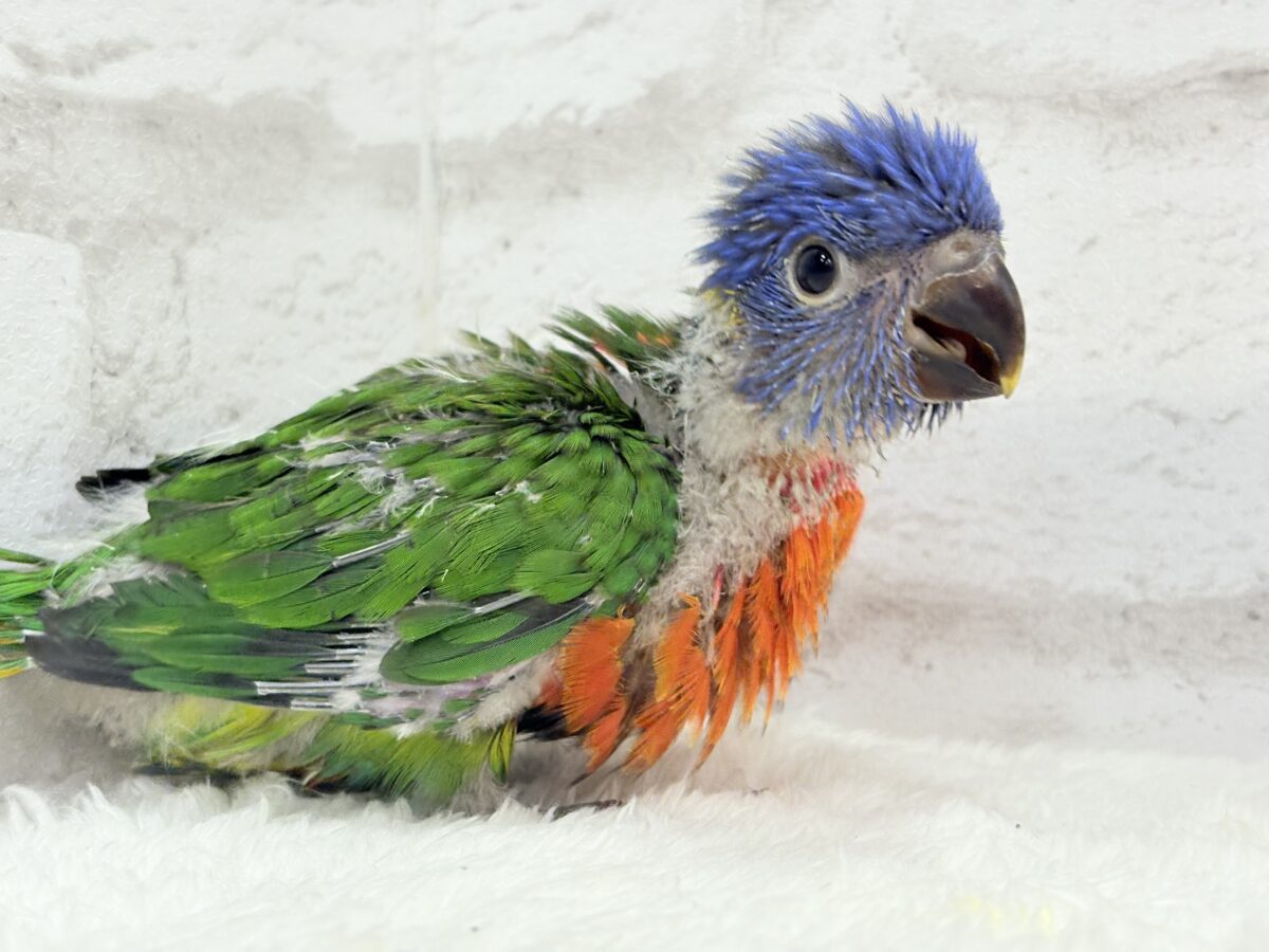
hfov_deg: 36.8
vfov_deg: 28.0
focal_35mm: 52
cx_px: 634
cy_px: 476
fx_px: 1906
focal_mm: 5.96
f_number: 1.6
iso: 125
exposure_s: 1/100
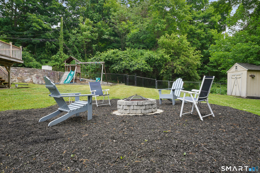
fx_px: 173
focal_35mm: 24
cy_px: 86
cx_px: 130
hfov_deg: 73.7
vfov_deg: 53.1
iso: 400
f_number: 13
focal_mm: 24
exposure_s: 1/10
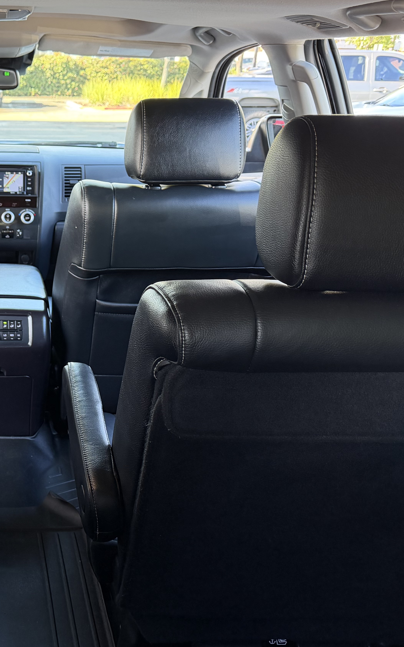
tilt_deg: -18.5
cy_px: 317
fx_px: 757
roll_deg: -0.5
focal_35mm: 43
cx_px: -10
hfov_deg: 27.9
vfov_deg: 46.2
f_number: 1.78
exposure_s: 1/60
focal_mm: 6.76
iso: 200
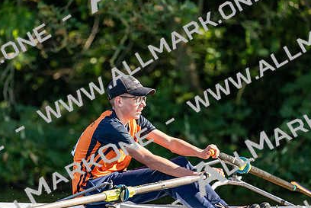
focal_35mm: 568
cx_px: 131
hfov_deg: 3.6
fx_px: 4912
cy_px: 125
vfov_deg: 2.4
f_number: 4.5
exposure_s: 1/3200
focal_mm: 400
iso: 1600
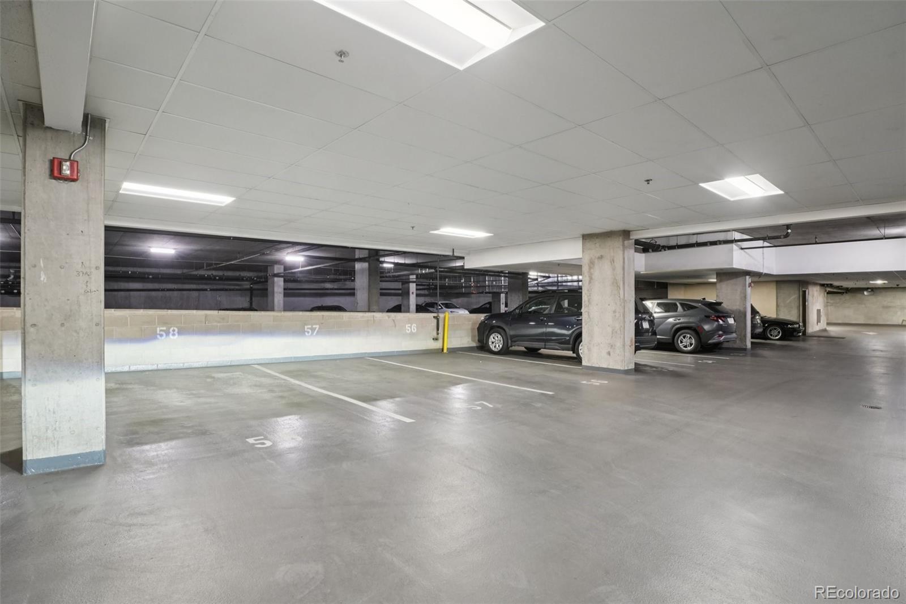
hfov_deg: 95.0
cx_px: 453
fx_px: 415
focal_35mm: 16
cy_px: 302
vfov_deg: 72.0
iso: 800
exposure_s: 1/6
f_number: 8
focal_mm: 11
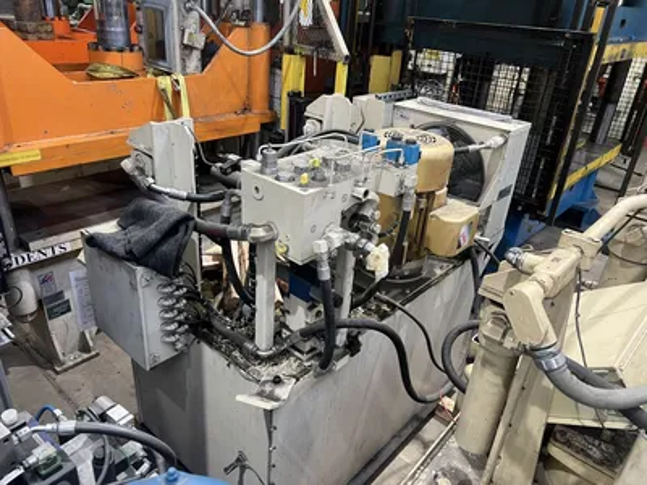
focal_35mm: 26
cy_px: 242
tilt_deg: -26.3
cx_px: 324
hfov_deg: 67.3
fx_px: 486
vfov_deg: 53.1
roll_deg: -4.7
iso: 125
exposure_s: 1/69
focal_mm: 5.7
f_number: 1.5
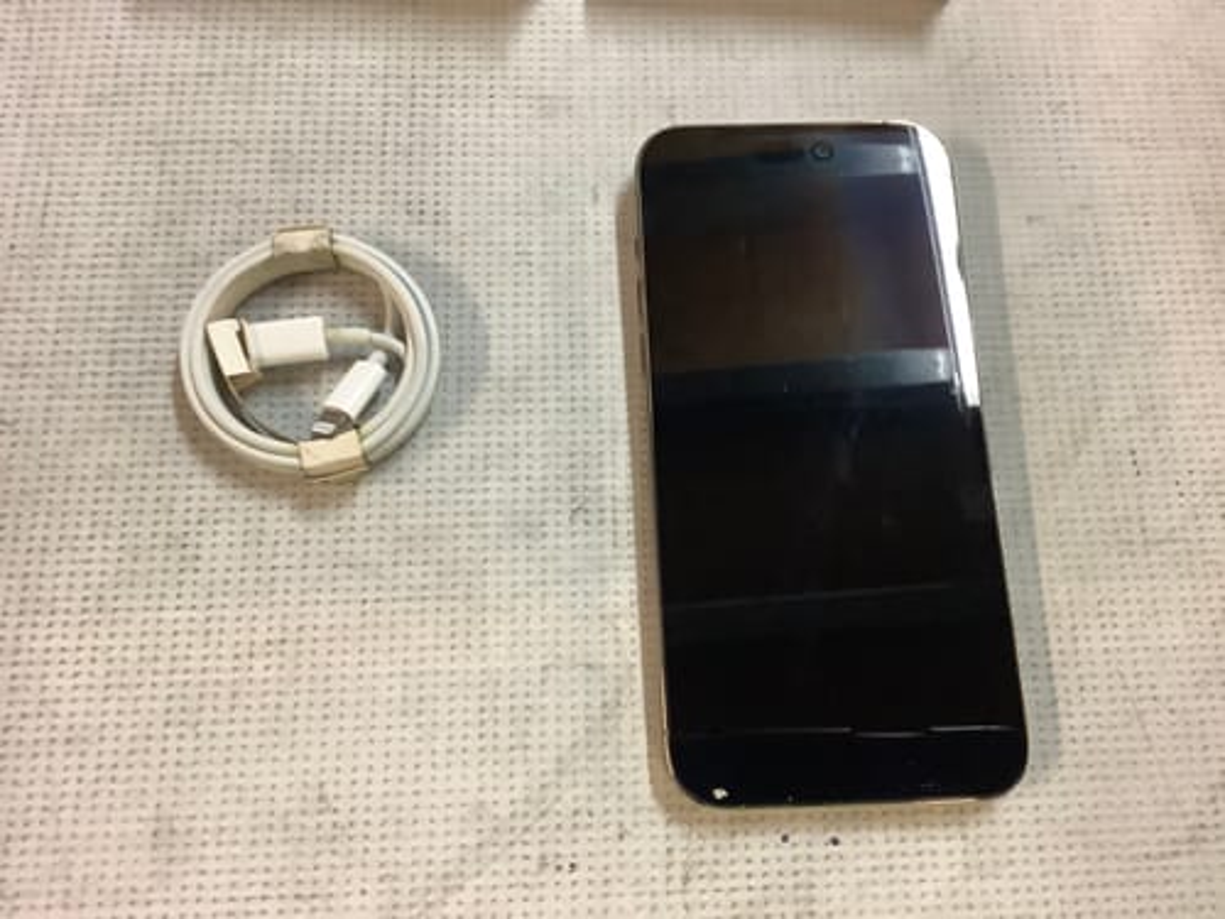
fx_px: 1097
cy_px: 460
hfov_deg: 58.4
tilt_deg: -72.8
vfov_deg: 45.4
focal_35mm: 31
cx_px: 612
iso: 250
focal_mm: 3.3
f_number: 2.4
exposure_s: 1/50
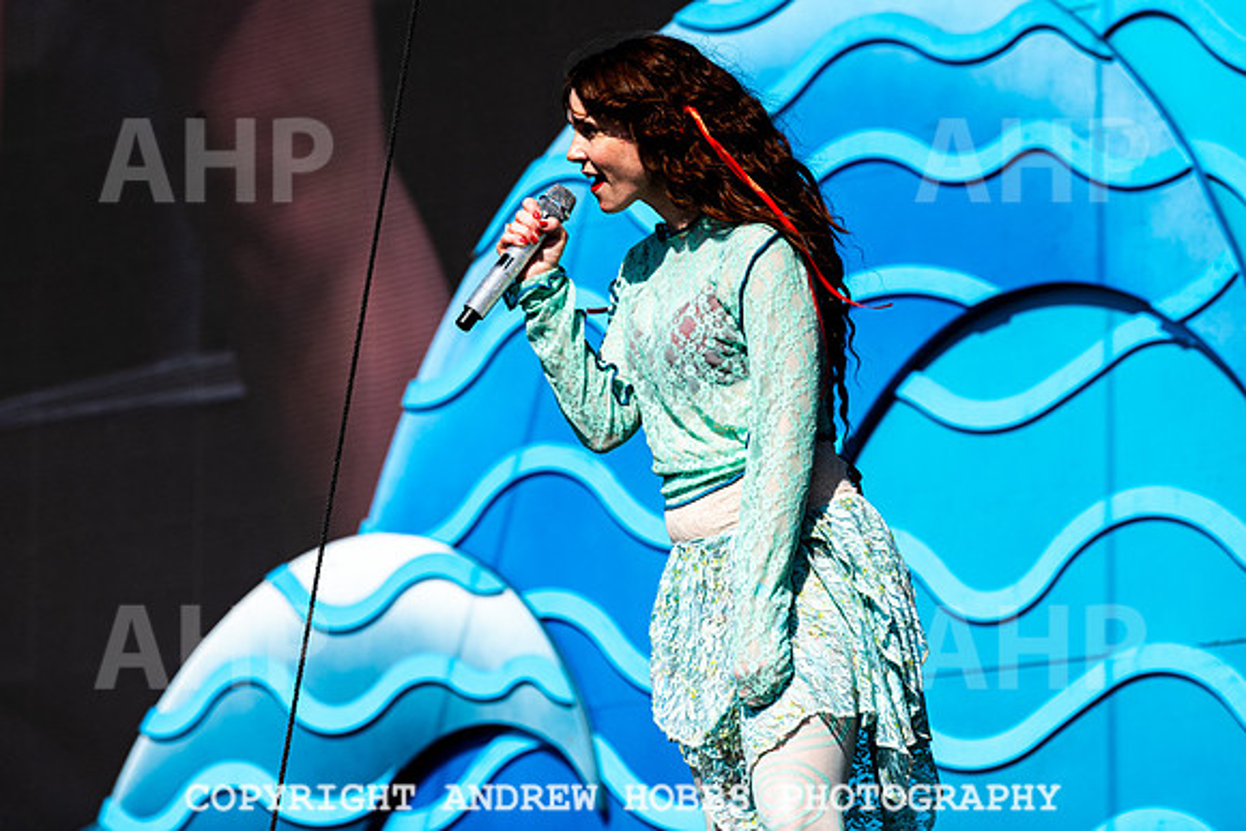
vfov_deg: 4.9
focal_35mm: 281
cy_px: 247
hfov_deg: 7.3
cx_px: 623
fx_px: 9731
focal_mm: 200
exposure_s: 1/5000
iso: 200
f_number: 4
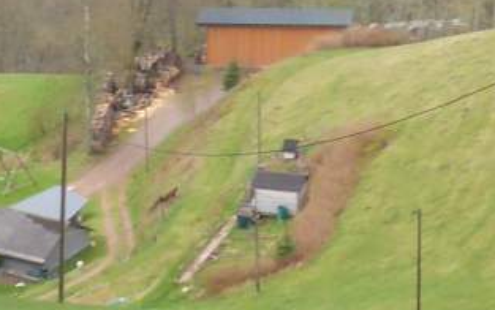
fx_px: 2457
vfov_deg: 7.1
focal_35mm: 182
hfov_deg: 11.4
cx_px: 422
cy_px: -221
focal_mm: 4.9
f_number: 3.3
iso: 100
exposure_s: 1/200
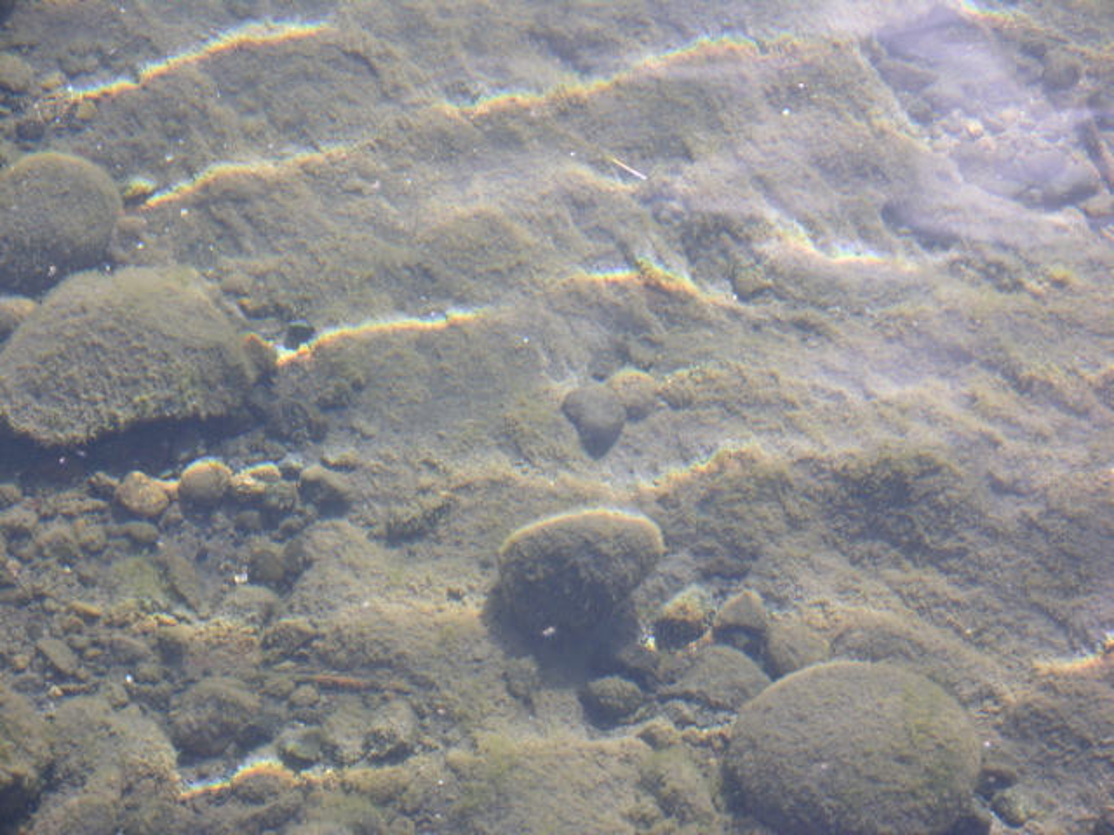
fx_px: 4505
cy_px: 418
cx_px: 557
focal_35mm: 140
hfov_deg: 14.1
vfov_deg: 10.6
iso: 50
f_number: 3.8
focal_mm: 34.7
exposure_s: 1/91.8
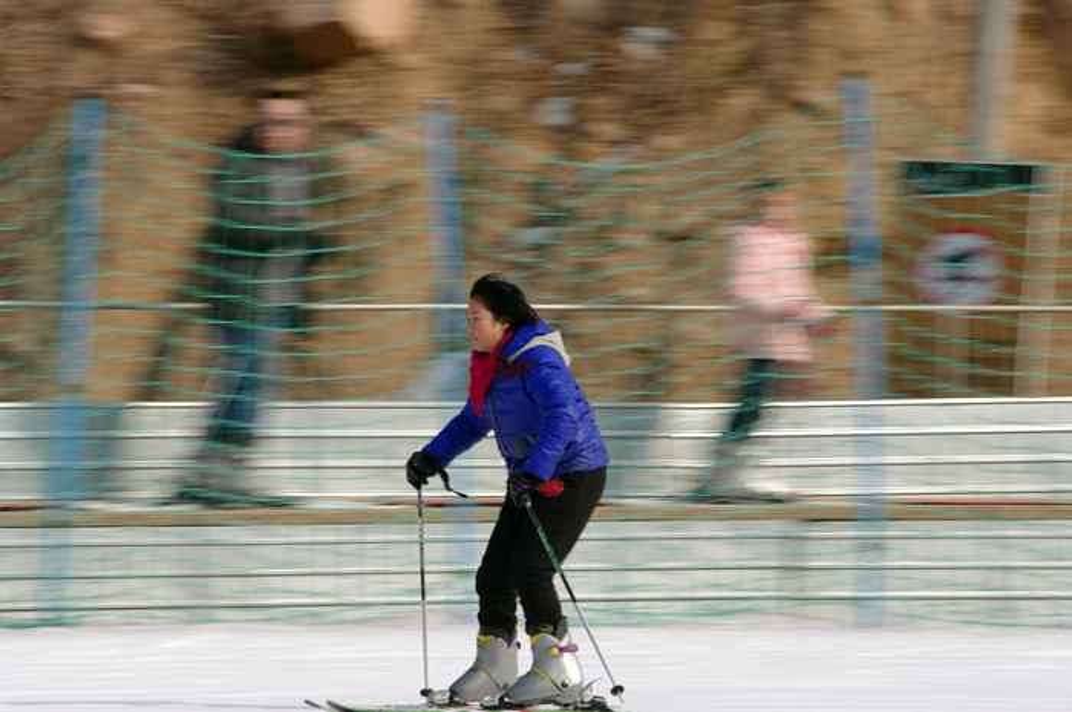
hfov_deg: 4.6
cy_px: 356
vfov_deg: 3.0
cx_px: 536
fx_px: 13384
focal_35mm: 450
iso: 100
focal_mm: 300
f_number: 13
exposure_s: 1/60
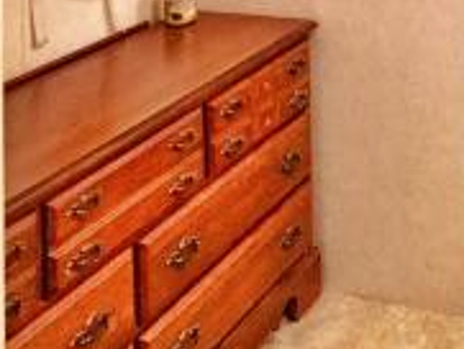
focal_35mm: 93
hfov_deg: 19.7
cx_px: 574
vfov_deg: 15.6
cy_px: -17
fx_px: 1247
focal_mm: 4.15
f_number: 2.2
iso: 250
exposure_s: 1/20
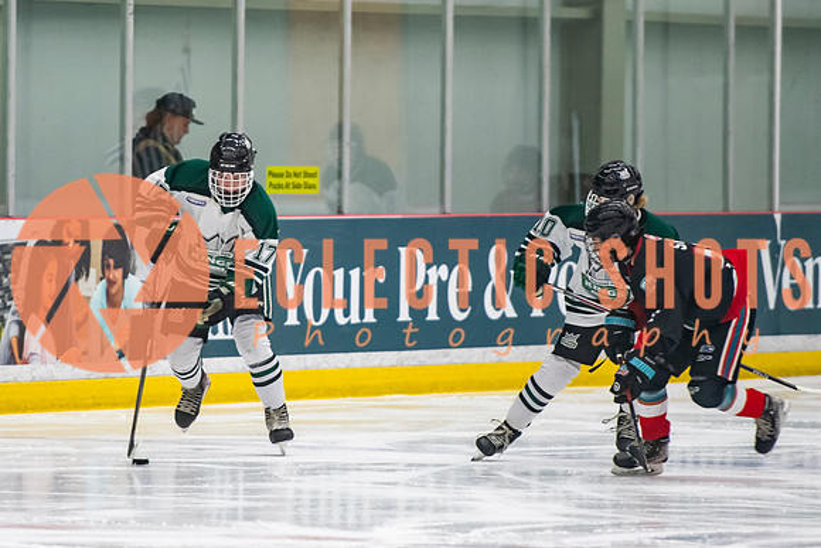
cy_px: 251
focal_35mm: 391
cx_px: 242
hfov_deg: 5.3
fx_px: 8909
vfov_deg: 3.5
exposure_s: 1/640
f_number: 3.2
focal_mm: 200
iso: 2000
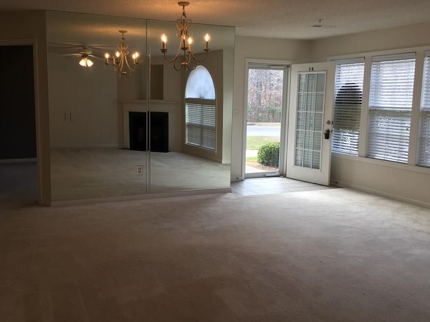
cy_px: 154
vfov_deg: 40.7
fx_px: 435
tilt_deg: -7.6
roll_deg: -1.8
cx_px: 184
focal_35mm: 35
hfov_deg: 52.4
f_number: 2.2
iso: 50
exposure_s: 1/120
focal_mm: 4.15
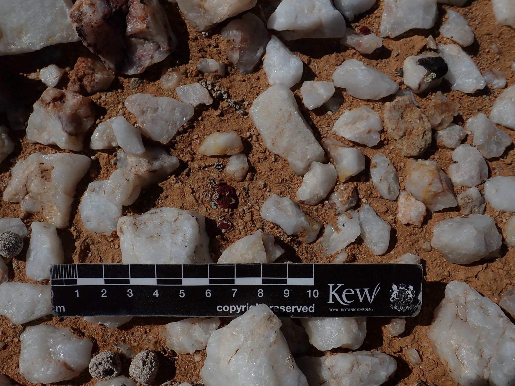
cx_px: 258
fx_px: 446
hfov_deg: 60.0
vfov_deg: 46.8
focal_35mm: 30
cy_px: 193
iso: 100
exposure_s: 1/800
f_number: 9
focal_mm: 5.5
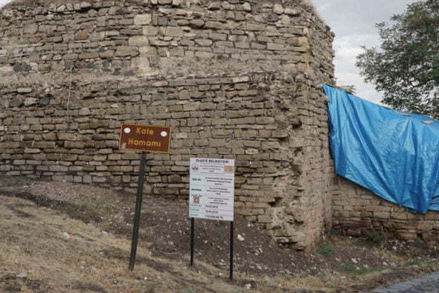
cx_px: 173
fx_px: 610
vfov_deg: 26.8
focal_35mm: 50
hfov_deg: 39.4
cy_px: 92
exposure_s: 1/100
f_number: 9
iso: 100
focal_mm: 29
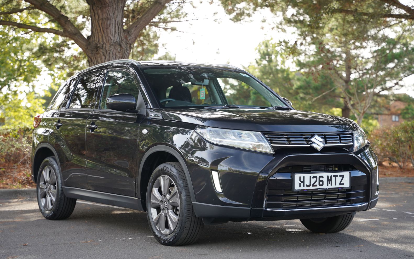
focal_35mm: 72
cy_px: 134
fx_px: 812
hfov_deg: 28.6
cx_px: 205
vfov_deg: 18.1
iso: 200
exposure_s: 1/80
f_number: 4
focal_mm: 70
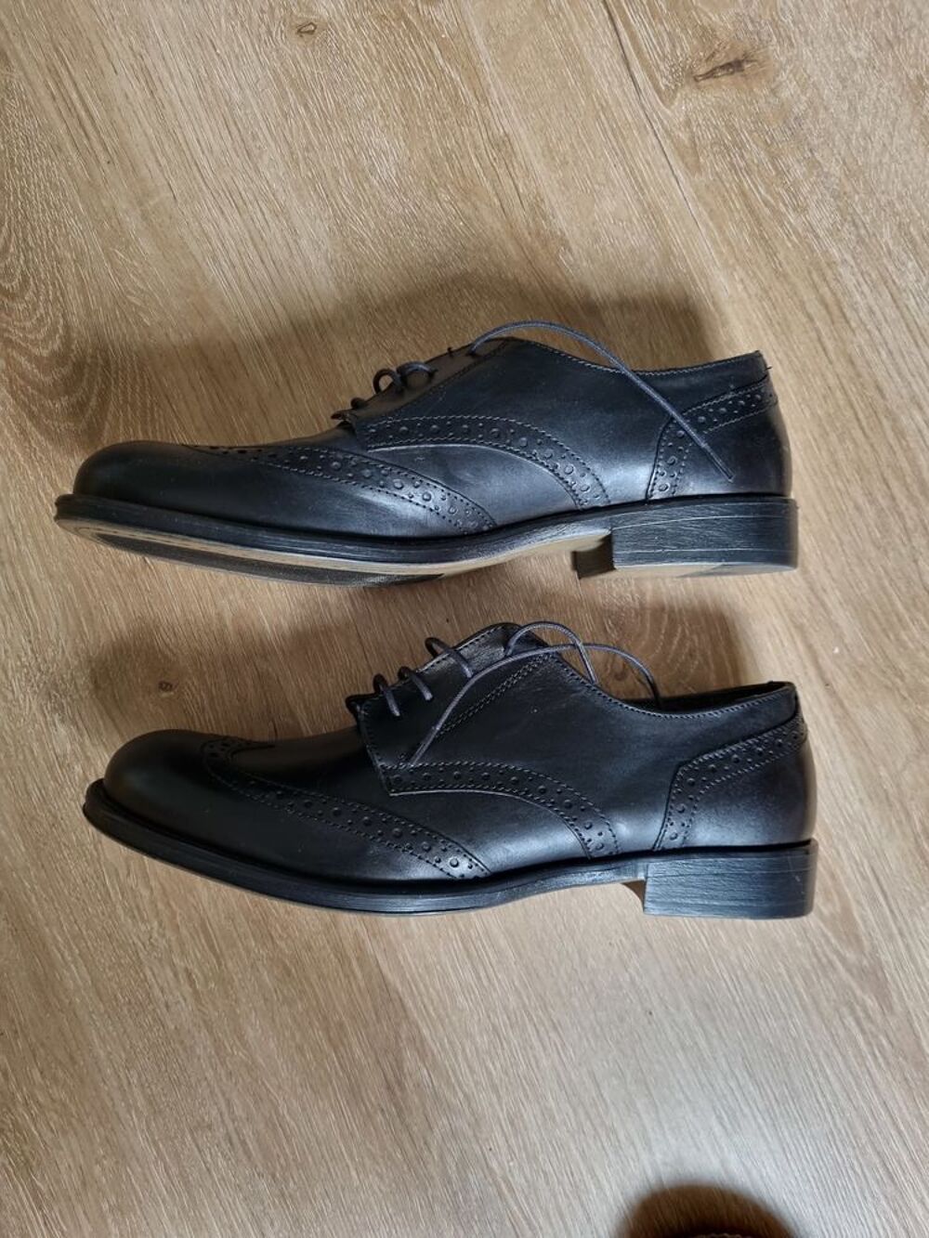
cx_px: 464
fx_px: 930
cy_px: 619
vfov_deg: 67.3
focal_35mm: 26
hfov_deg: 53.1
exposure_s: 1/50
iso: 200
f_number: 1.8
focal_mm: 5.4
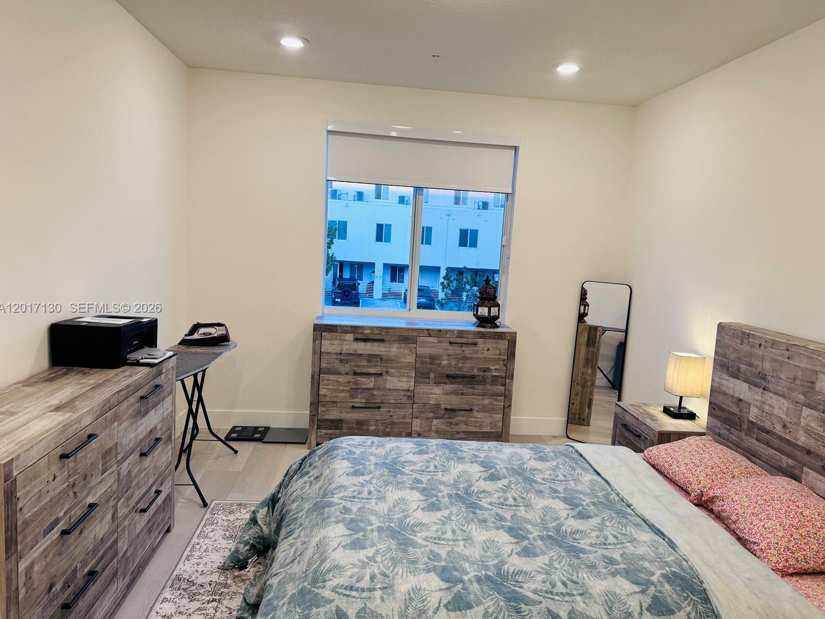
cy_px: 308
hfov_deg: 69.4
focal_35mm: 25
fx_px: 596
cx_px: 424
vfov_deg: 54.9
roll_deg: -3.2
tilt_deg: -7.1
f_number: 1.78
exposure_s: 1/120
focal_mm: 6.76
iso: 125
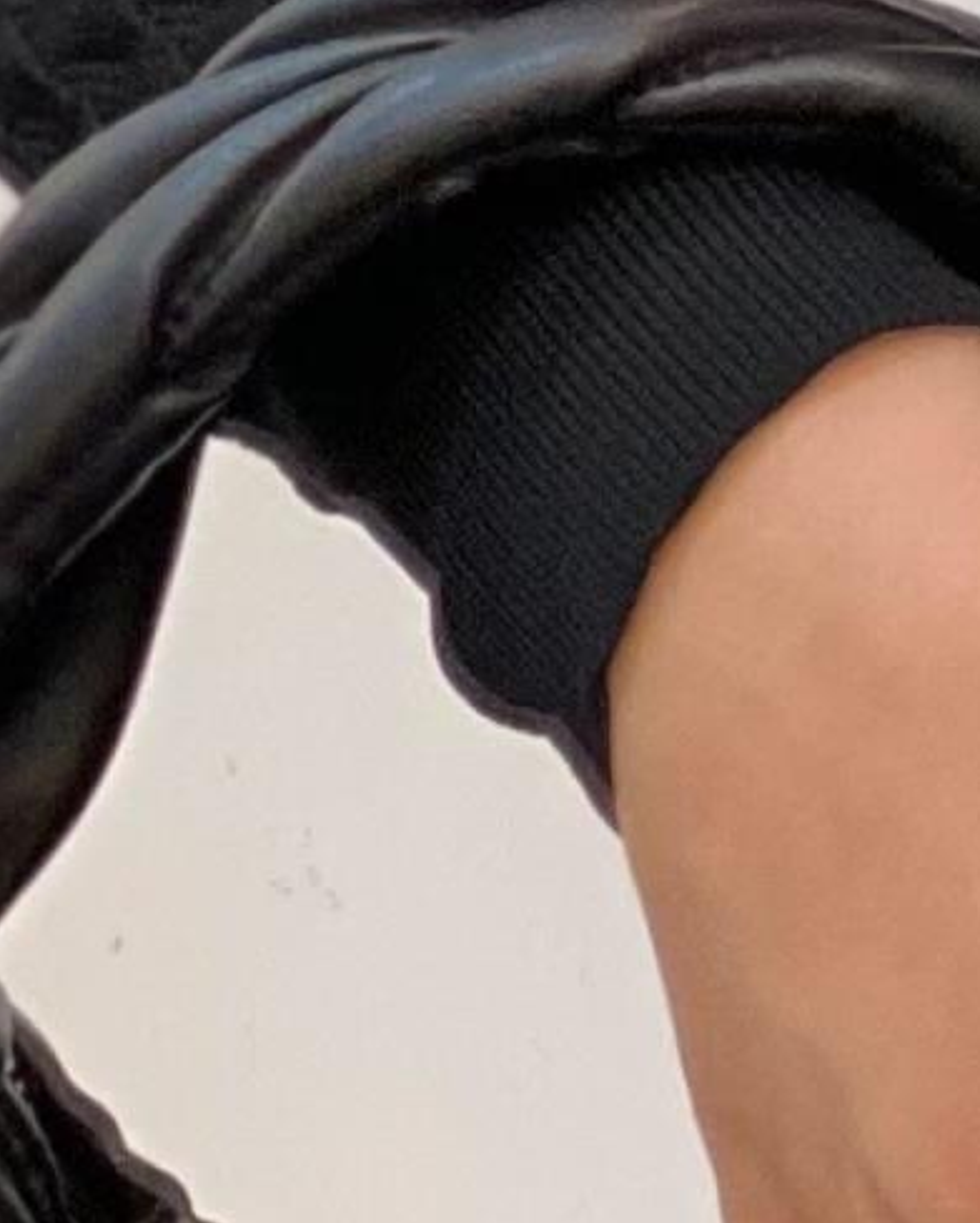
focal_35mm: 419
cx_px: 2541
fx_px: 15177
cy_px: -2060
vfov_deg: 4.5
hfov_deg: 3.6
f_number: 2
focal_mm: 6
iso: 100
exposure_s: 1/100
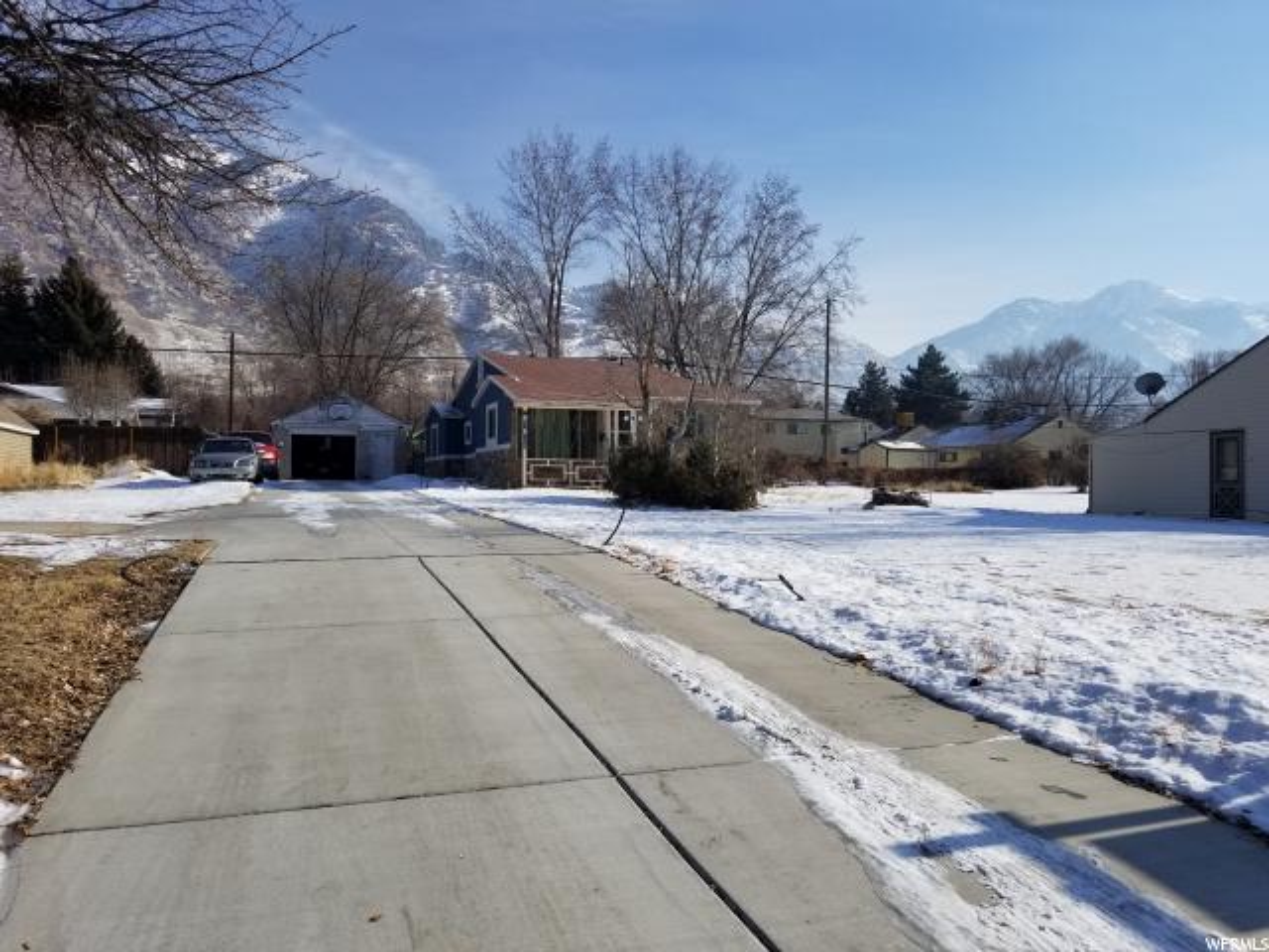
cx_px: 634
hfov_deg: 67.3
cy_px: 476
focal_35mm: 26
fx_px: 953
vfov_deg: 53.1
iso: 50
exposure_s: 1/4320
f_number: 1.7
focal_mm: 4.3
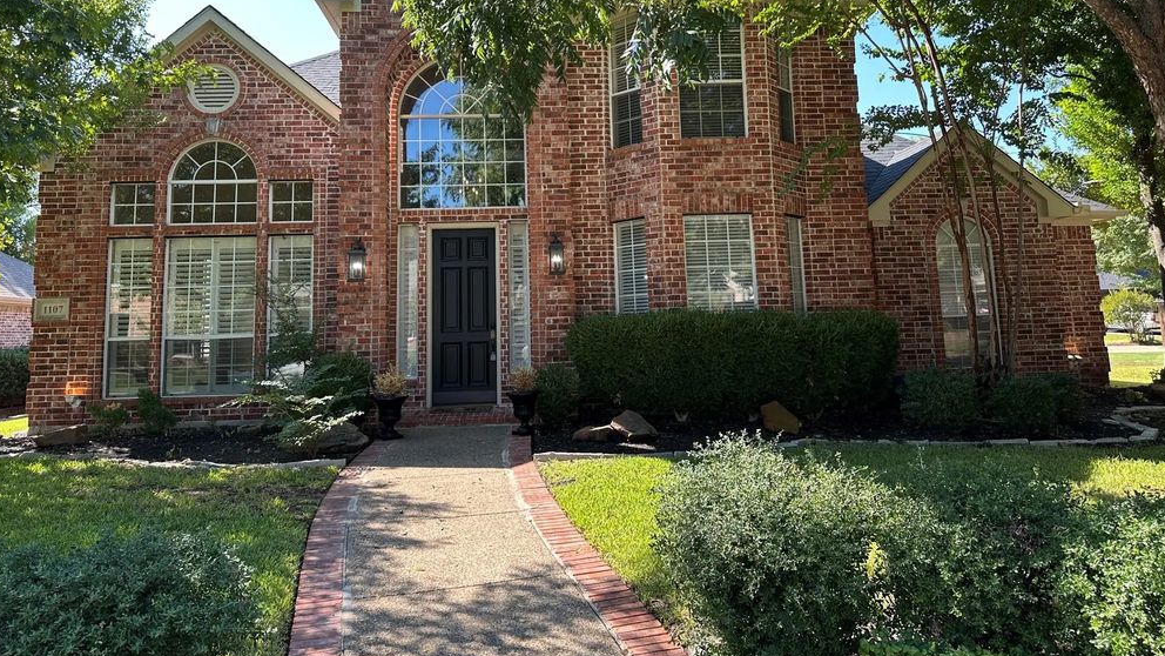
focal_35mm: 27
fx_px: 834
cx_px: 571
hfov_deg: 69.9
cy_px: 219
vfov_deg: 42.3
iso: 80
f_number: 1.78
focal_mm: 6.86
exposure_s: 1/577
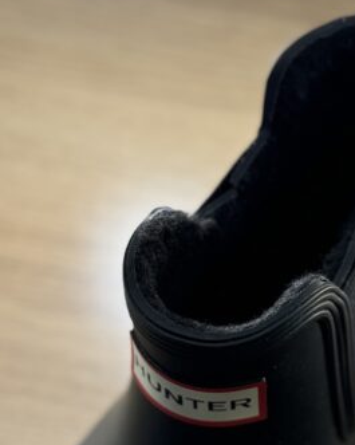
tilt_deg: -64.9
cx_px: 380
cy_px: 457
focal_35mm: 113
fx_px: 1486
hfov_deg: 13.4
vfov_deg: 16.6
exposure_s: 1/120
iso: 64
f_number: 1.78
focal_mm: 6.76
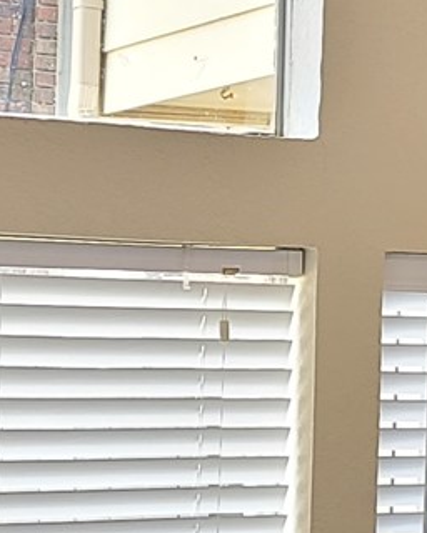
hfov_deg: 8.5
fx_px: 2464
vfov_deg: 12.4
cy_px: 280
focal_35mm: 156
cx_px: 1223
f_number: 1.8
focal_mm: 7
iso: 50
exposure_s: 1/59
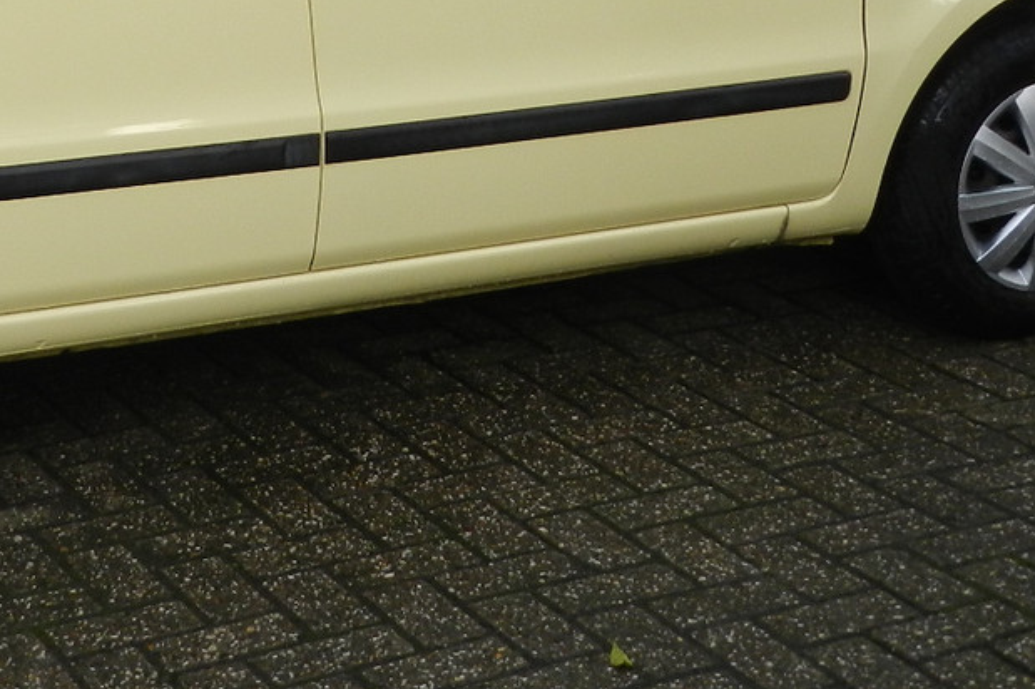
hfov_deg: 21.9
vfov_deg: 14.6
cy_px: -25
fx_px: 2643
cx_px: 241
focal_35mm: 92
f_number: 4
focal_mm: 6.7
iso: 160
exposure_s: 1/80
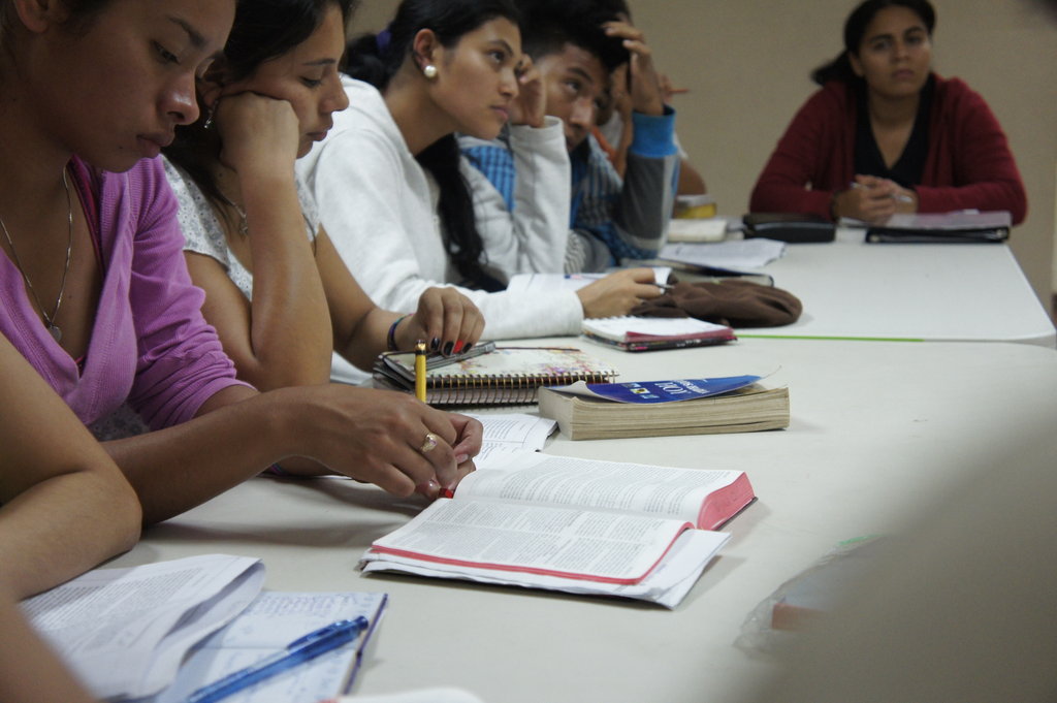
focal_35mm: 58
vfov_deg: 23.1
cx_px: 528
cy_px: 352
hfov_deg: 34.2
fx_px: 1716
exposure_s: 1/60
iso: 1600
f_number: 4.5
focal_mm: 39
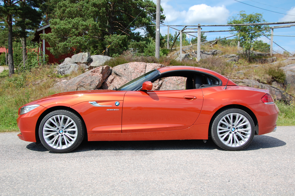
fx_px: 307
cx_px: 148
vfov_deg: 35.4
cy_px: 98
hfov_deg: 51.3
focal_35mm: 38
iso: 200
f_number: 9
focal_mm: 25
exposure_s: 1/320
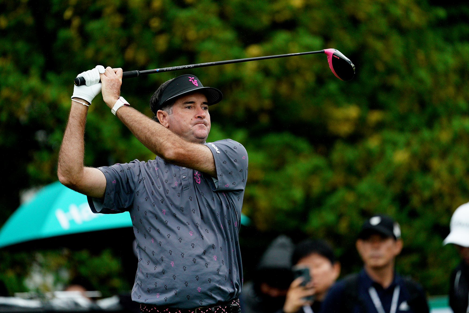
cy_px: 156
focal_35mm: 600
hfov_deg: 3.4
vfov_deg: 2.3
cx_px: 234
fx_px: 7815
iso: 1600
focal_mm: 600
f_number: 4
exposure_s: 1/2000
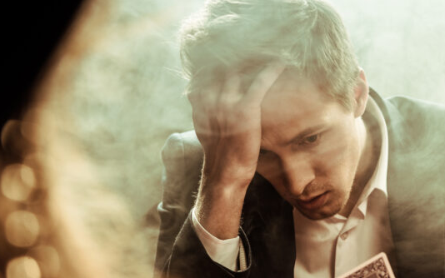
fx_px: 1043
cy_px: 250
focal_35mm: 86
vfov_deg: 15.0
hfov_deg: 23.6
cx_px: 378
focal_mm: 44
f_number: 3.5
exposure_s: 1/160
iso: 100
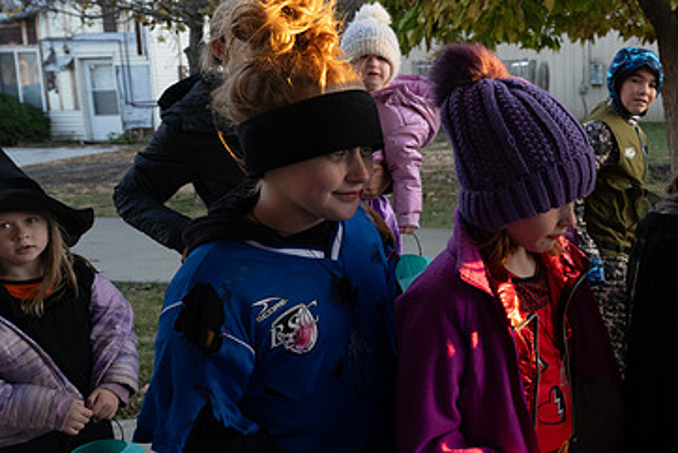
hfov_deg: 40.0
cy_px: 230
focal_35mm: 46
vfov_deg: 29.3
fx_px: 867
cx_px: 589
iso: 500
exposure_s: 1/160
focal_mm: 24
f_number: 5
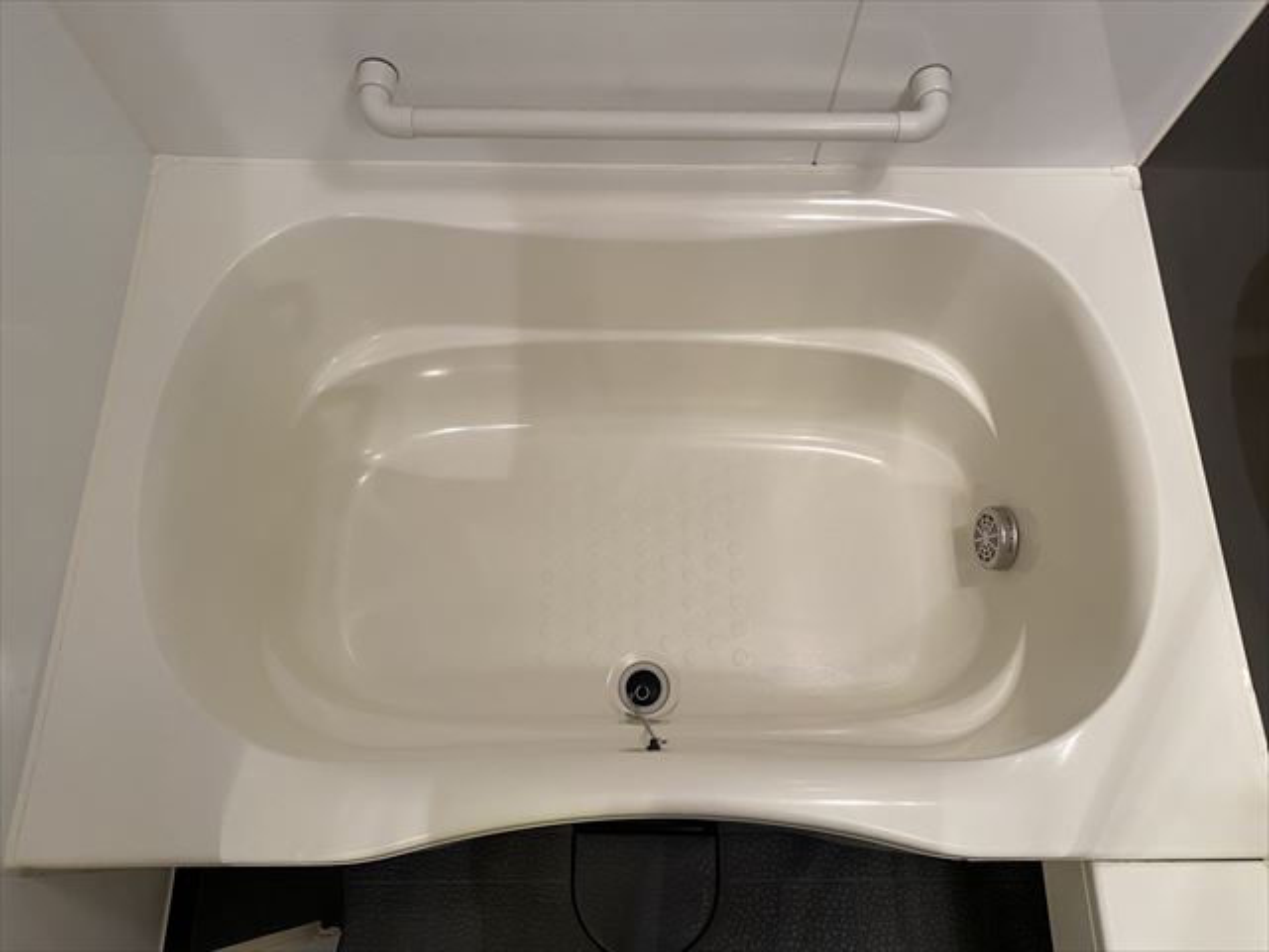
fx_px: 953
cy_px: 476
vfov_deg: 53.1
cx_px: 634
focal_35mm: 26
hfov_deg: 67.3
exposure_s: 1/50
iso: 125
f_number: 1.8
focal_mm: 4.25
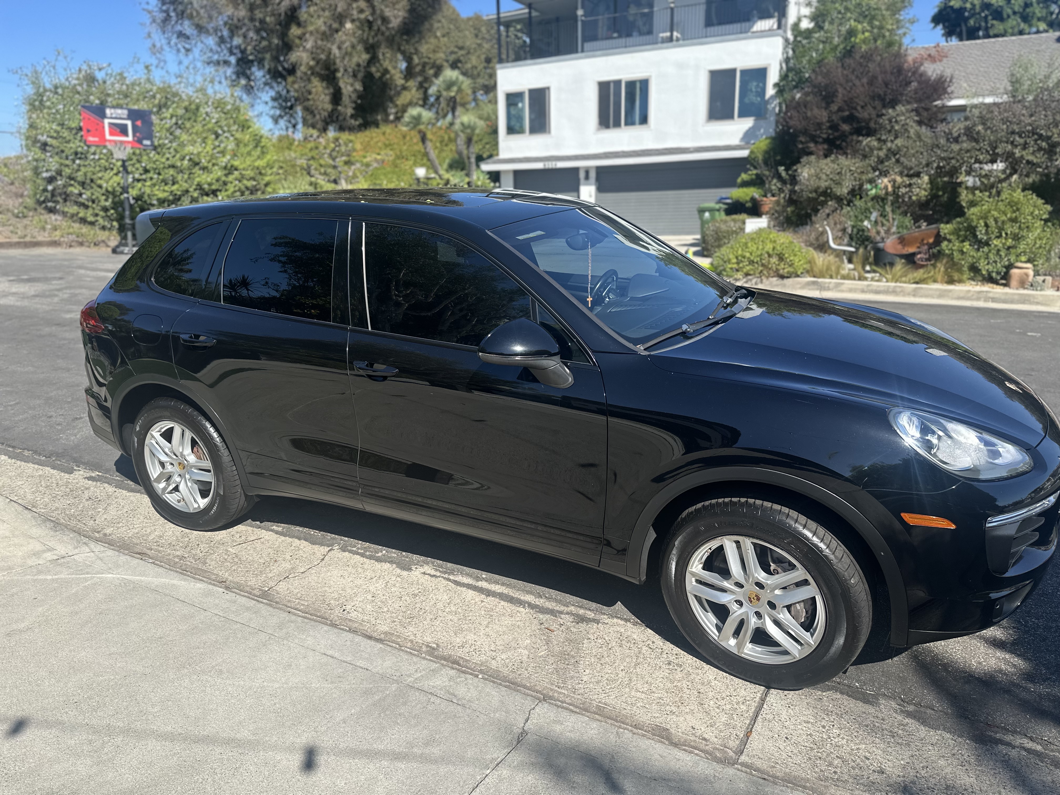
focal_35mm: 24
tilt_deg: -13.8
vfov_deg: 56.8
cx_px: 530
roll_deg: +1.5
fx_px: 735
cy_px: 398
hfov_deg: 71.6
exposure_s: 1/2967
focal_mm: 6.86
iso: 80
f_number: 1.78
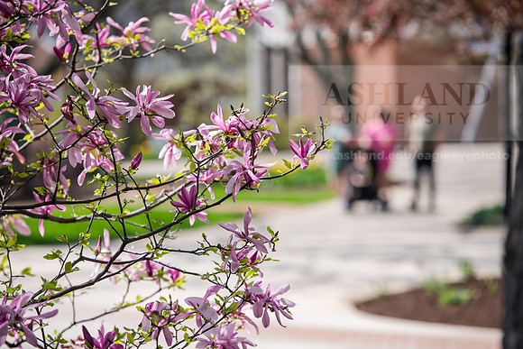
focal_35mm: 145
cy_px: 174
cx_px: 262
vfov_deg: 9.5
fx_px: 2107
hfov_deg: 14.2
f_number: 3.5
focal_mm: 145
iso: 100
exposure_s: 1/640
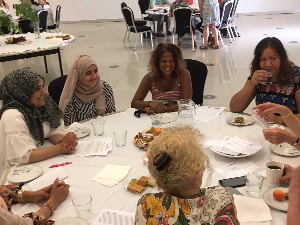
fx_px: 373
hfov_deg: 43.8
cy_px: 113
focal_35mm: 43
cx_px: 147
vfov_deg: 33.6
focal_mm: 4.15
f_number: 2.2
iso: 250
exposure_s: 1/33
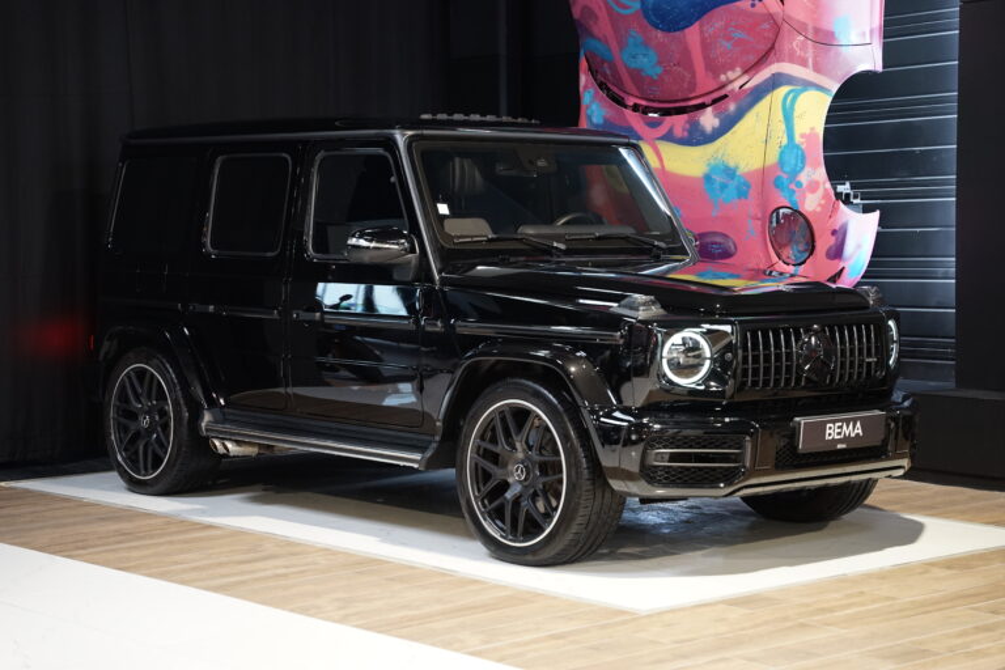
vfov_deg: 20.5
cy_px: 335
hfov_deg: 30.3
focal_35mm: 66
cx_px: 502
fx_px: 1854
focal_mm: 66.4
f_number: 2.8
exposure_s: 1/80
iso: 1250
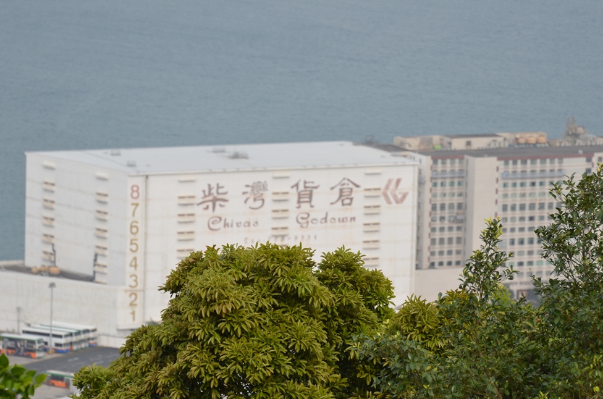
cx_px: 310
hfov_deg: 8.7
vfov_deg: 5.8
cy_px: 200
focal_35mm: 236
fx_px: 3944
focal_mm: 150
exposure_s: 1/500
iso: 200
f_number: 5.6
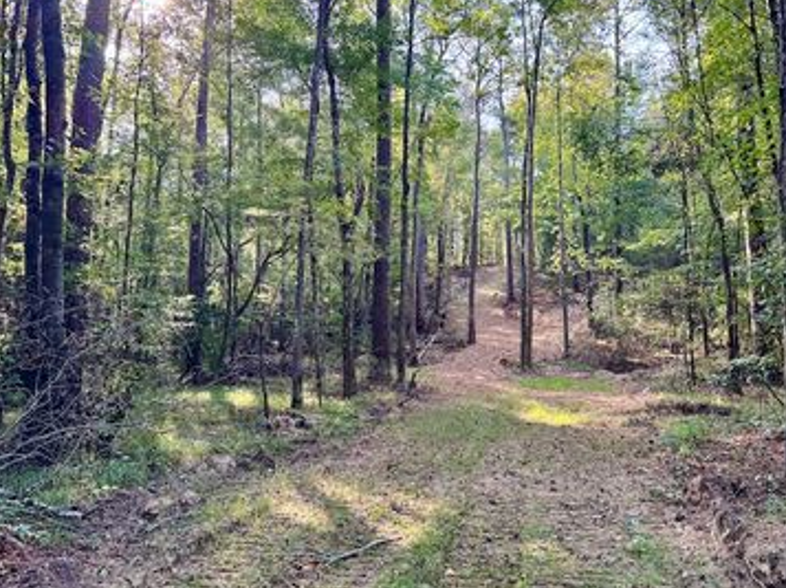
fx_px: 658
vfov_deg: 48.0
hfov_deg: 61.7
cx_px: 395
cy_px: 254
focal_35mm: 29
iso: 100
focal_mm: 6.76
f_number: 1.78
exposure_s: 1/167
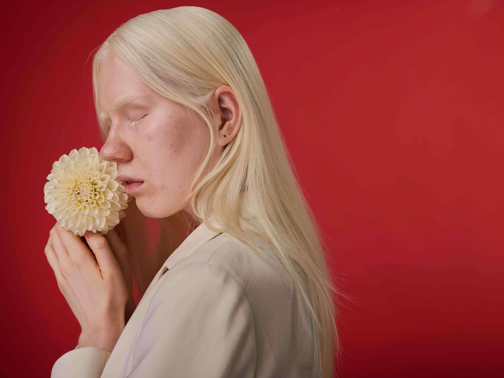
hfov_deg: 49.0
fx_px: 553
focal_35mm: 38
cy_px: 189
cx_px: 262
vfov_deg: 37.7
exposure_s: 1/160
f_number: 9
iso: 200
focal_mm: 35
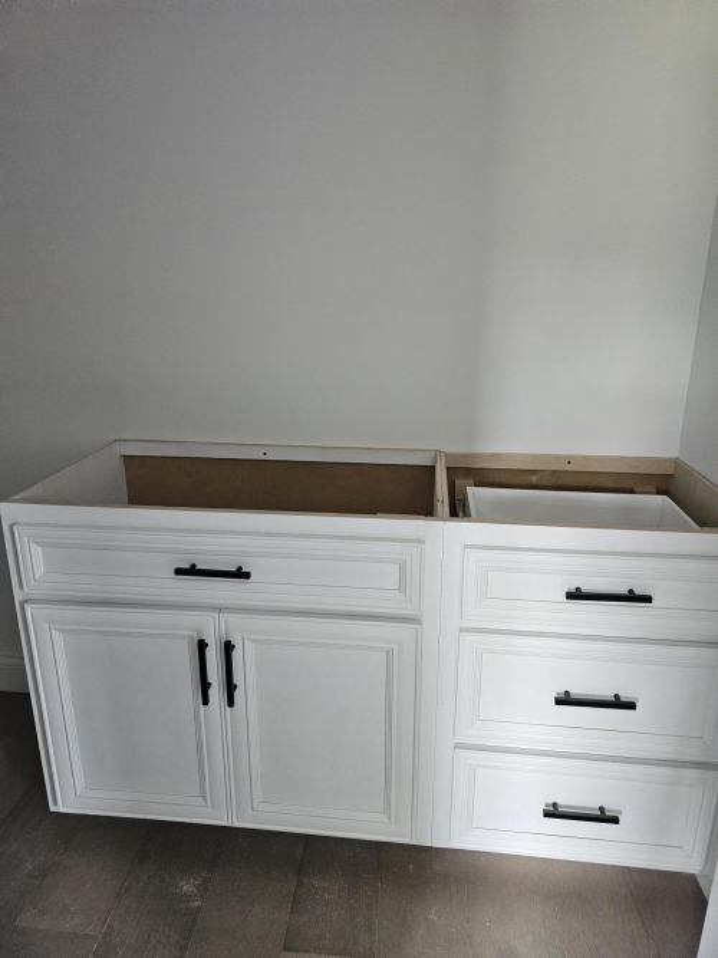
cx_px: 359
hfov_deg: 58.9
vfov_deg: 73.9
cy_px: 479
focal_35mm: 23
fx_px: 636
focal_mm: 6.3
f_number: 1.7
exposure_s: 1/170
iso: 640
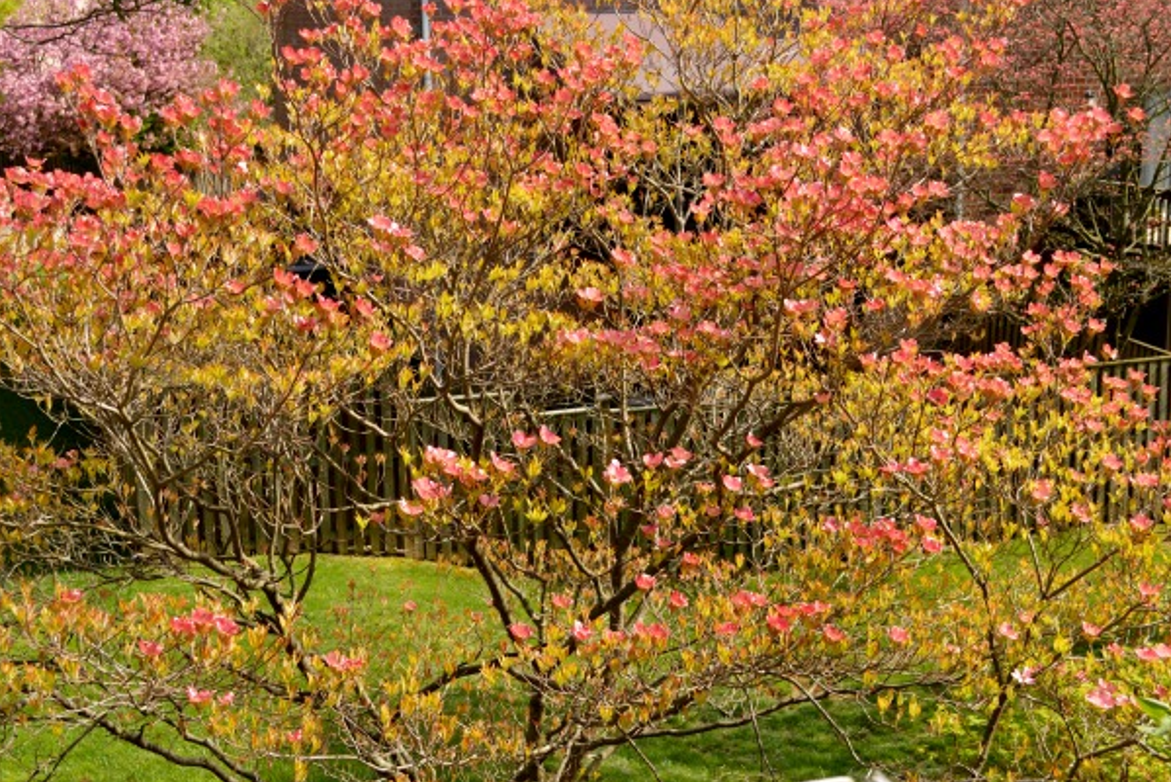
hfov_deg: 38.2
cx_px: 590
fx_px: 1692
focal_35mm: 52
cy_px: 362
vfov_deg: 26.0
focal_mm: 32
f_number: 6.3
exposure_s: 1/160
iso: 100
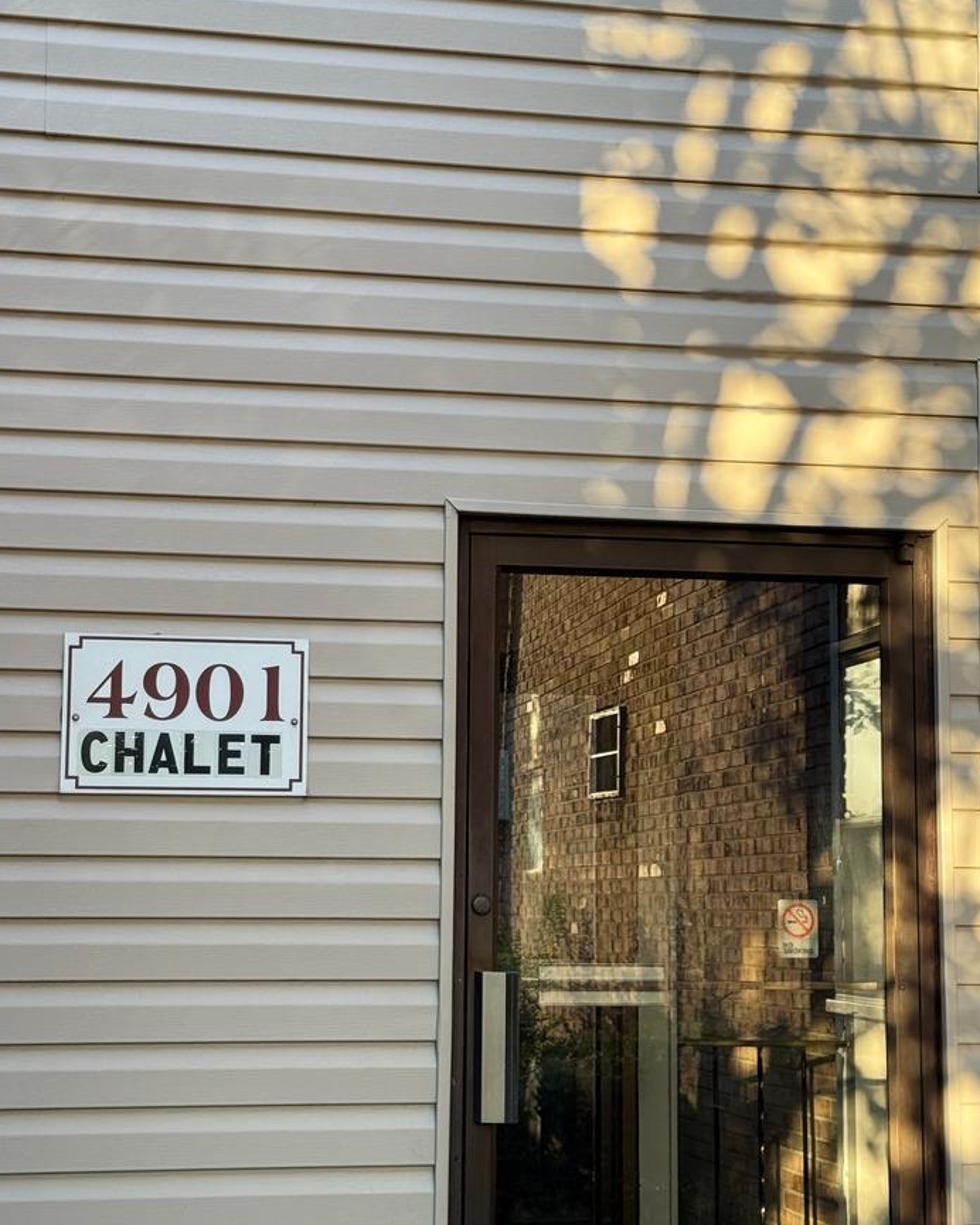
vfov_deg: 29.1
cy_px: 616
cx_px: 511
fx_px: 2357
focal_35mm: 65
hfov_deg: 23.5
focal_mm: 6.76
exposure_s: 1/351
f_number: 1.78
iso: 64
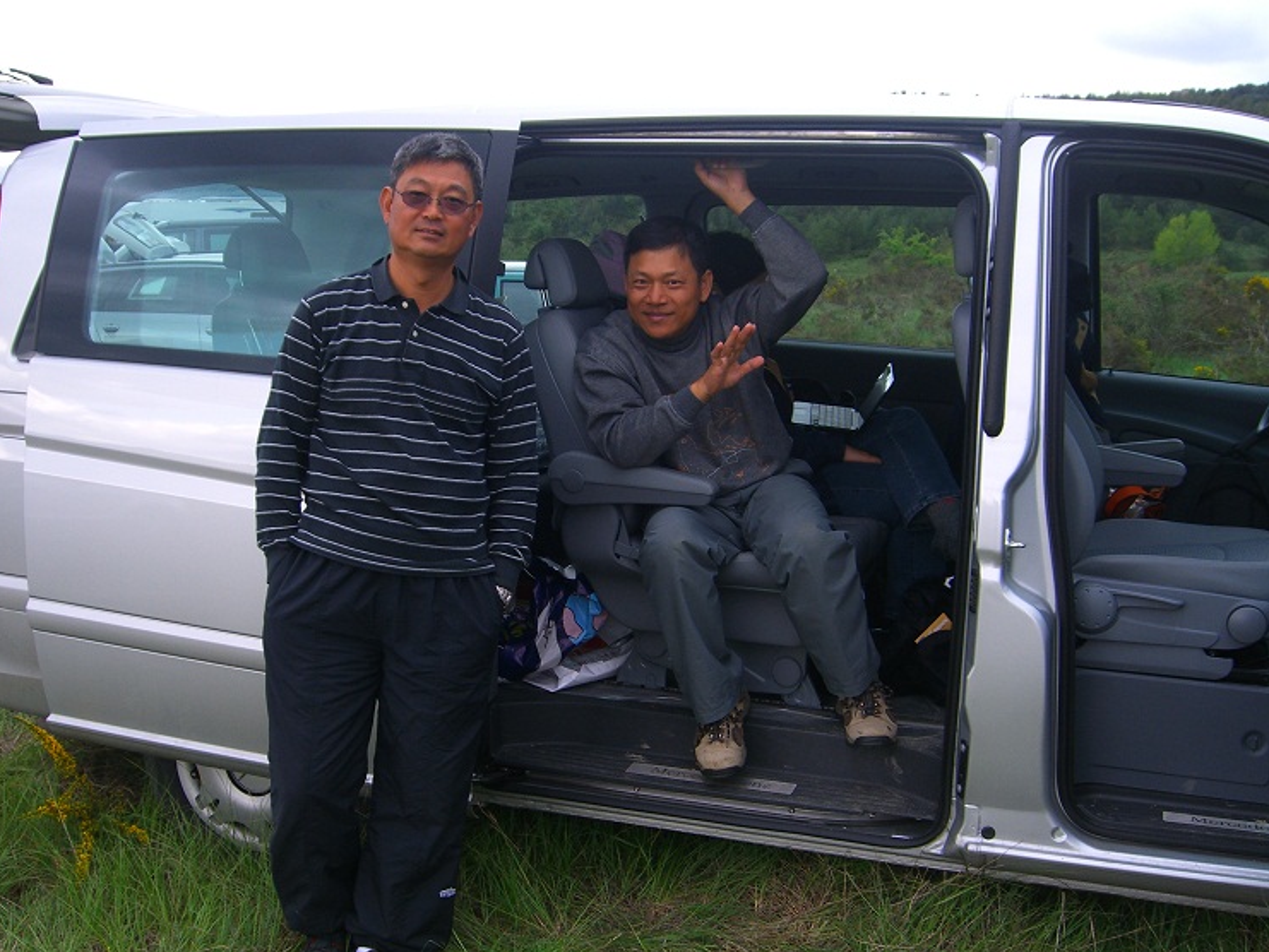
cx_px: 586
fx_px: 1503
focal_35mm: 41
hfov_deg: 45.7
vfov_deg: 35.1
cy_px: 510
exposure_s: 1/60
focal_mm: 7.9
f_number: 4
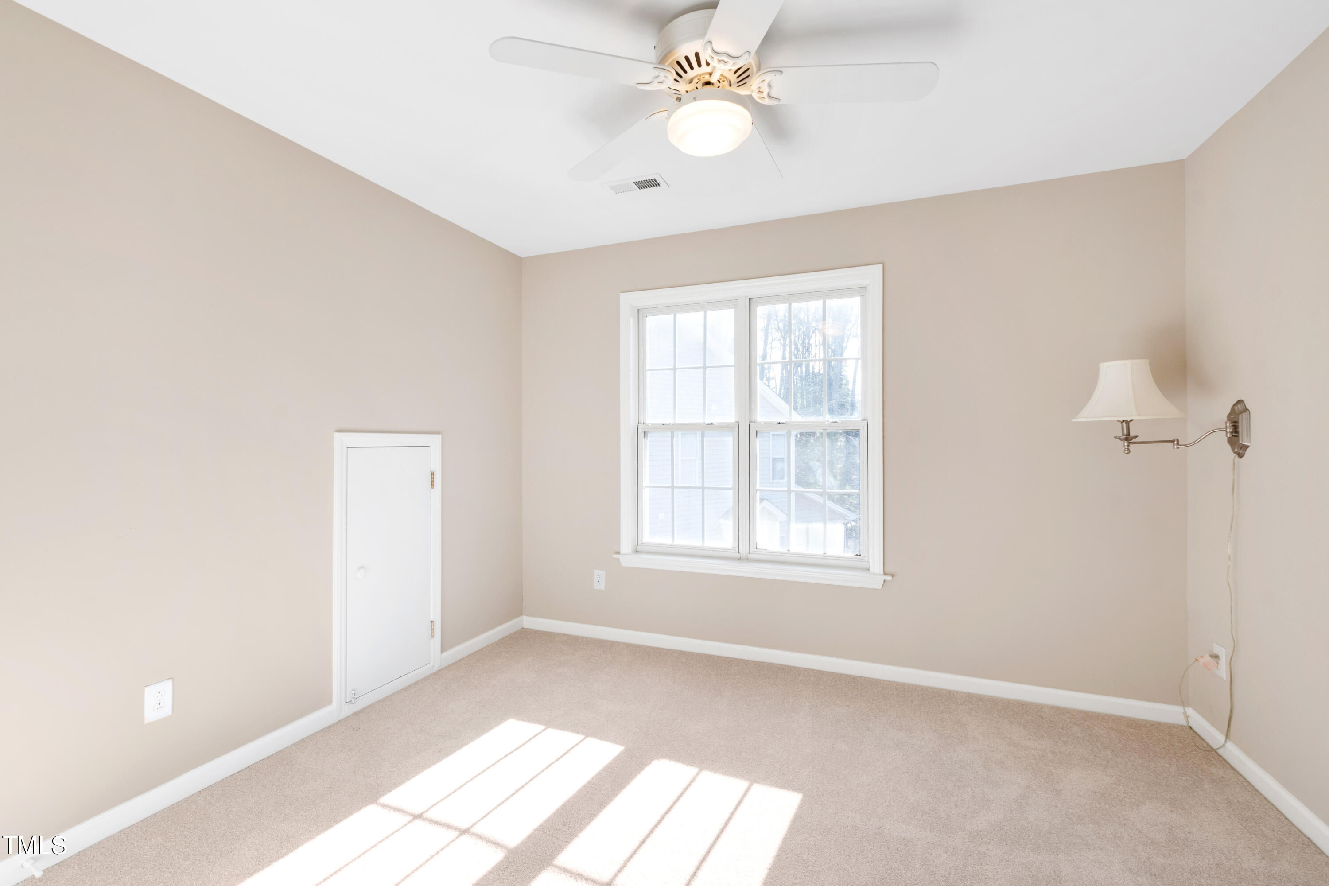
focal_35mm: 15
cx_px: 664
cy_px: 443
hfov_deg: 100.4
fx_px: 554
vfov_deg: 77.3
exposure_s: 1/15
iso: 100
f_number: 8
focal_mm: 10
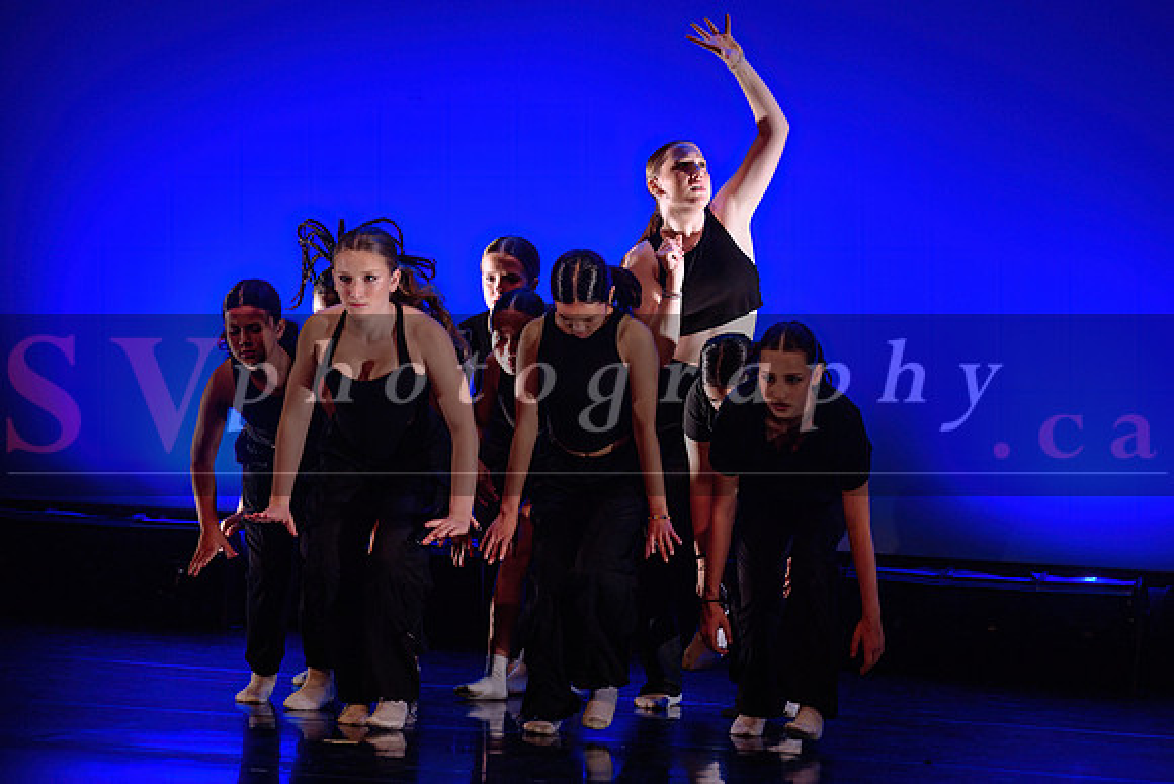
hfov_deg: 11.6
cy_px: 433
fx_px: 5761
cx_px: 587
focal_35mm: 177
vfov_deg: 7.8
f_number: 2.8
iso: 1600
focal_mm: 160
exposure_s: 1/320
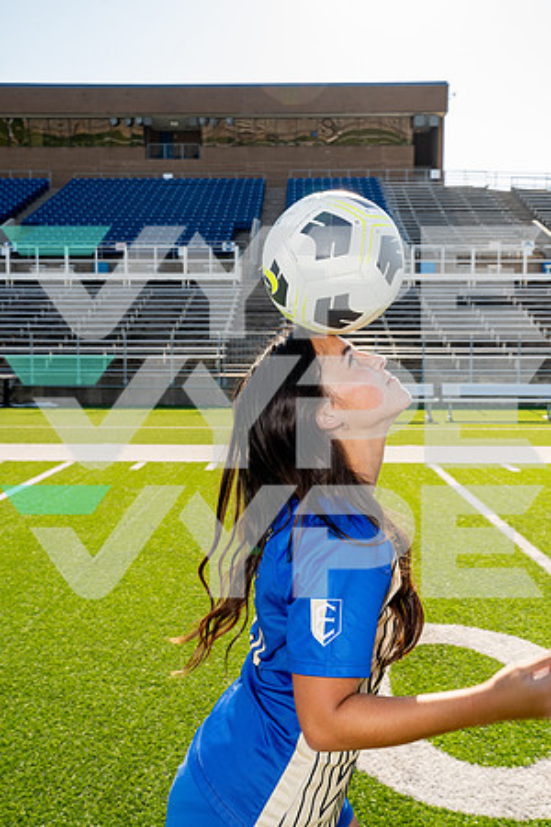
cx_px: 276
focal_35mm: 36
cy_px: 414
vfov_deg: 53.1
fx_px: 826
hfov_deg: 36.9
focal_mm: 36
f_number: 10
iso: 320
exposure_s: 1/250
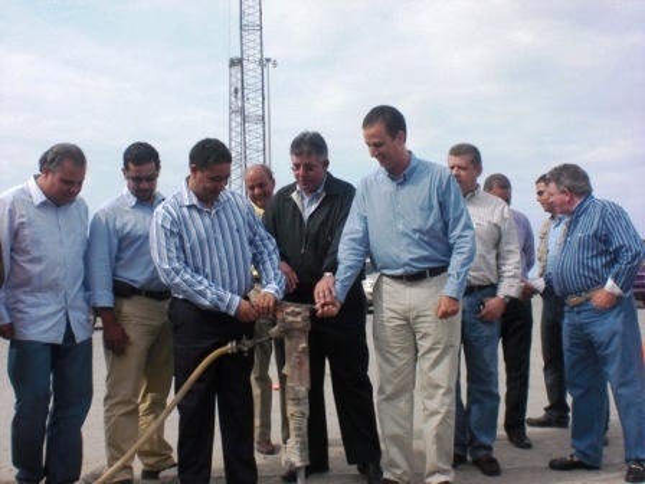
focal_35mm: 38
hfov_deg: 49.0
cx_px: 322
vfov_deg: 37.7
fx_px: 708
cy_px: 242
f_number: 5.6
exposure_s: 1/400
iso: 64
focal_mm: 6.3
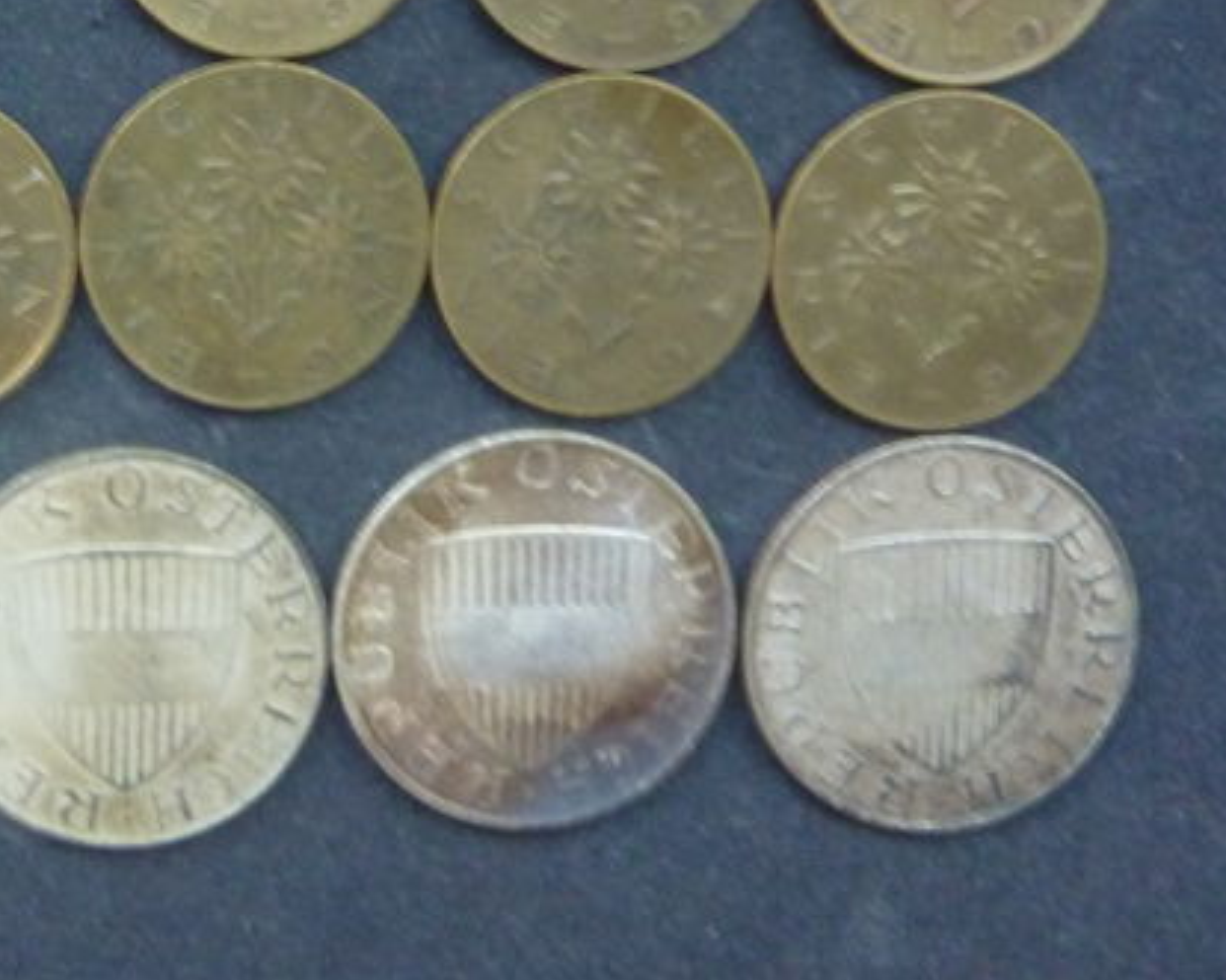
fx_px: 2140
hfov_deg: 28.1
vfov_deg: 24.3
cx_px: -231
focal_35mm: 59
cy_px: -59
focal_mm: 4.1
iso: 400
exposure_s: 1/30
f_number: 3.3
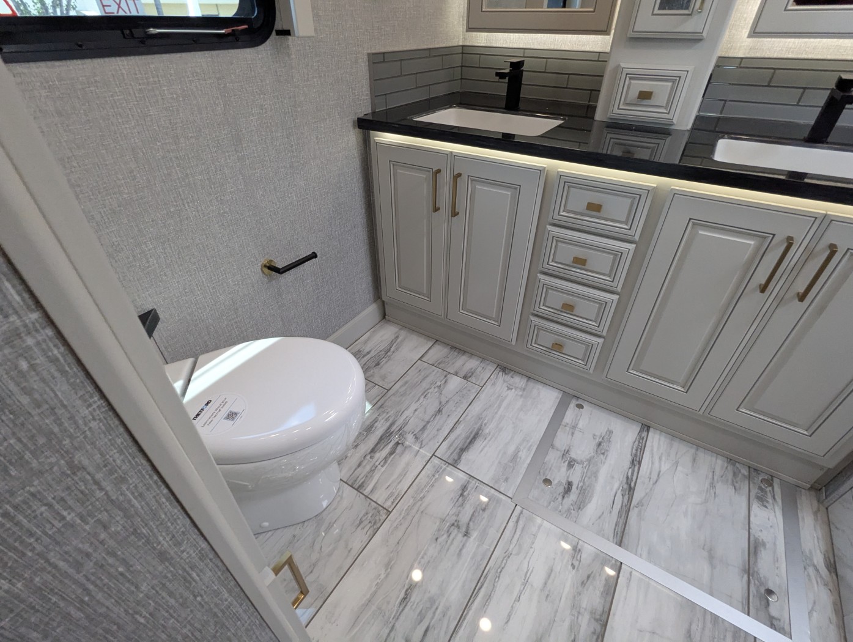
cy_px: 321
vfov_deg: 78.2
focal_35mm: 16
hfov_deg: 94.4
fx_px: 395
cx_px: 426
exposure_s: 1/276
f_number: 2.2
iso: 342
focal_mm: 2.35
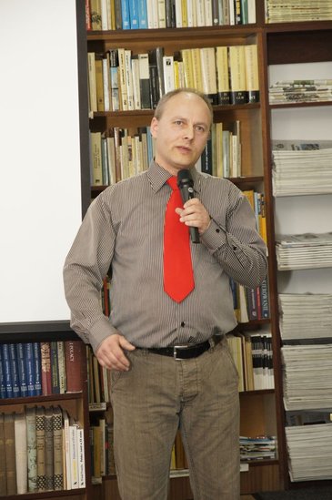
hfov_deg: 13.0
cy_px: 250
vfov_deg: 19.5
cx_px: 166
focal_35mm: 105
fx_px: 1455
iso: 1600
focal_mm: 70
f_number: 4
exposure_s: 1/160
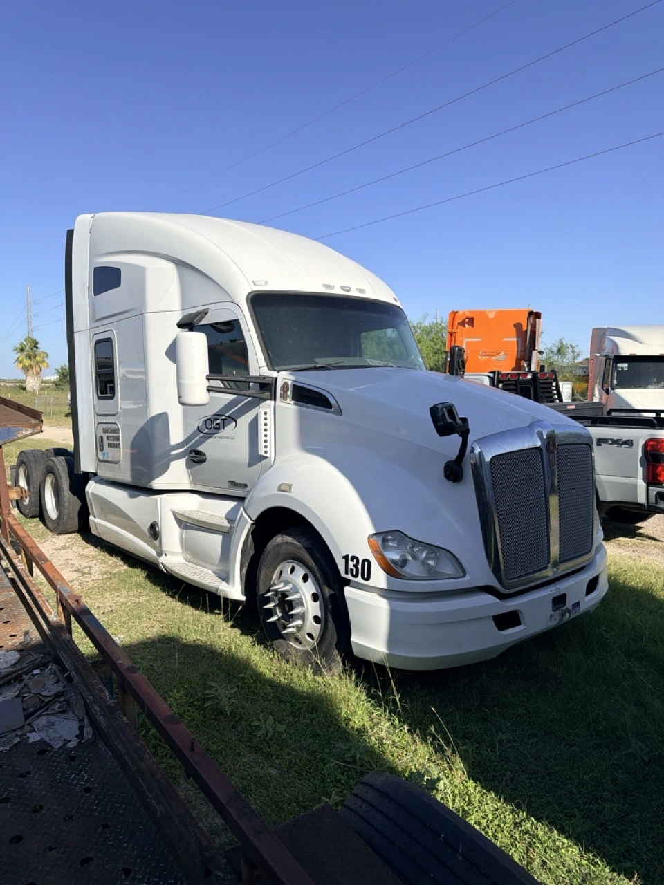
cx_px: 332
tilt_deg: -5.4
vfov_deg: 71.6
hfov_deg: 56.8
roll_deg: +0.0
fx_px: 614
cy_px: 442
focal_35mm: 24
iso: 80
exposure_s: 1/6173
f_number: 1.78
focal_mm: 6.76
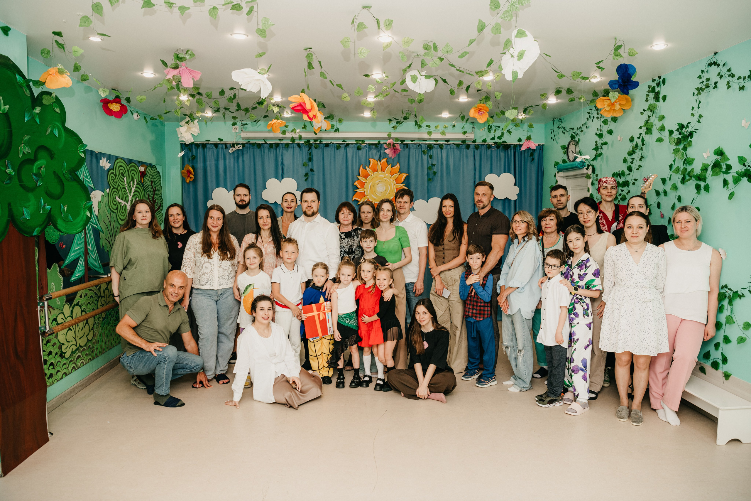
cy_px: 250
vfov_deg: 53.1
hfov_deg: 73.7
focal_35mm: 24
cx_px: 376
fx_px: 501
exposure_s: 1/160
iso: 400
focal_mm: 24
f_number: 5
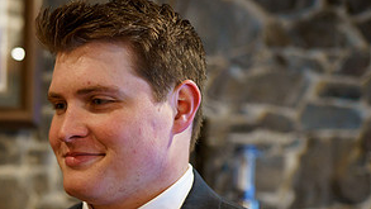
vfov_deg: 16.0
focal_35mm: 73
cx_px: 8
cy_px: 240
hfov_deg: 27.4
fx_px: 718
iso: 1600
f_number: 2.2
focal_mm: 35
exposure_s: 1/200
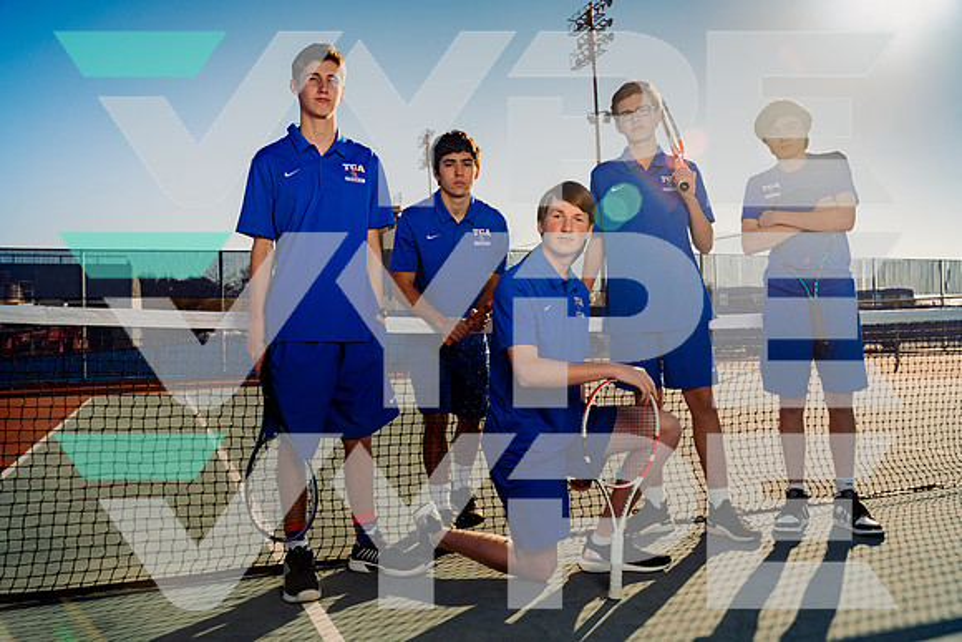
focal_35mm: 32
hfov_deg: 58.7
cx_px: 481
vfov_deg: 41.1
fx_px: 855
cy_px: 321
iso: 125
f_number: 8
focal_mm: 32
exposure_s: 1/250
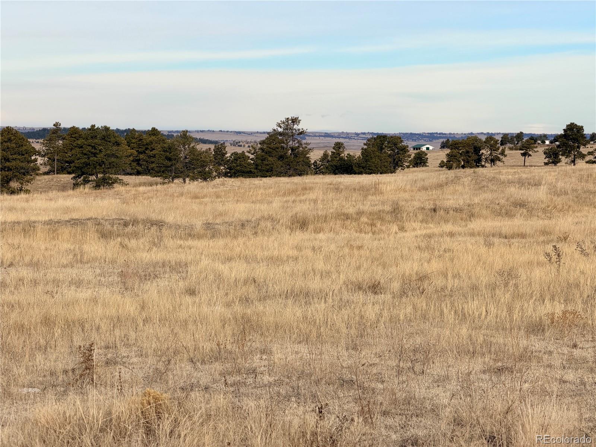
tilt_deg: -3.2
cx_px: 298
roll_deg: +0.1
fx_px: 1722
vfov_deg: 14.8
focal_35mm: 100
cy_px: 224
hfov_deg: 19.6
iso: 32
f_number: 2.8
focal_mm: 16.89
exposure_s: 1/638
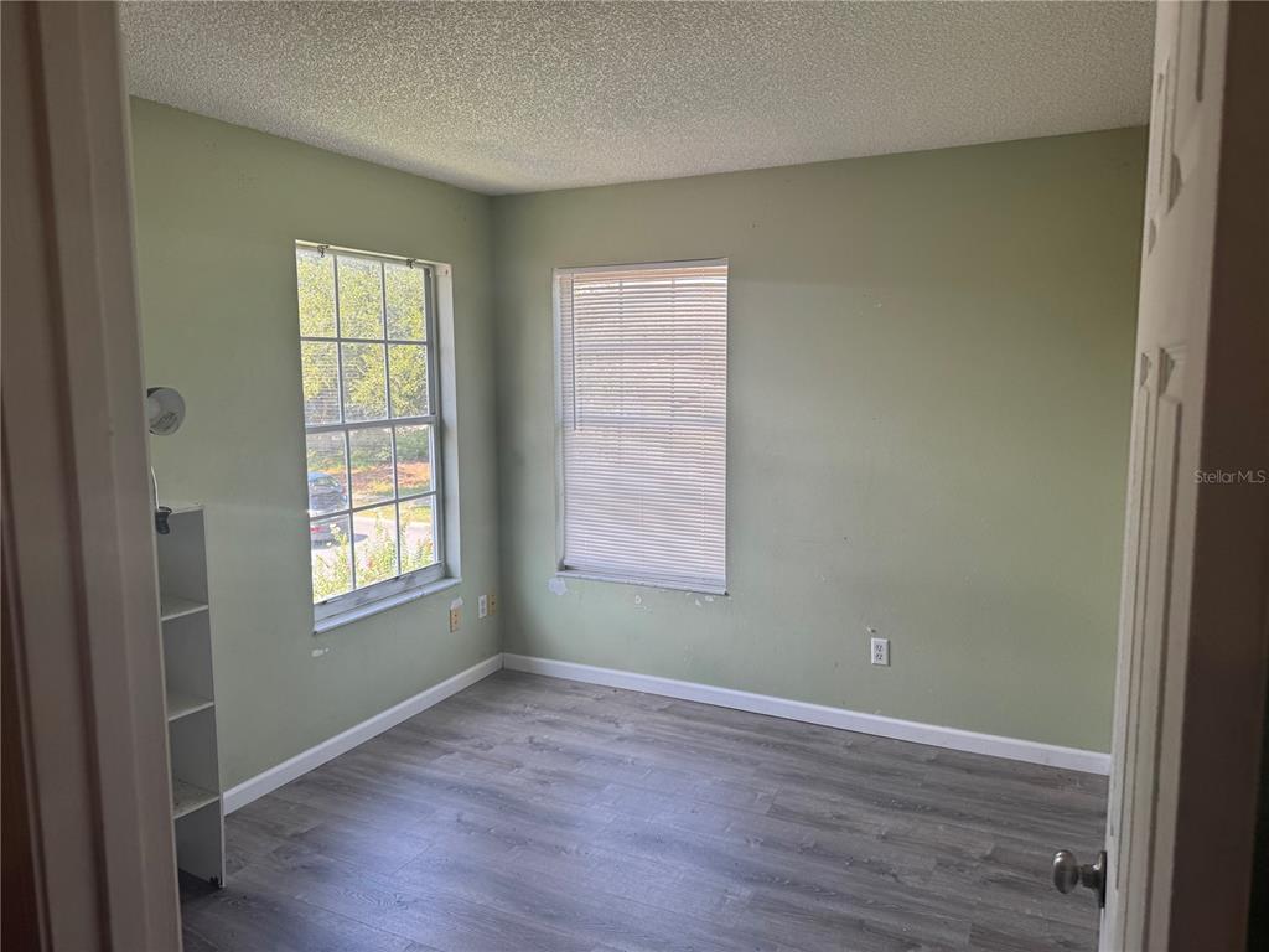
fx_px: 880
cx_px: 634
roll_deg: -0.2
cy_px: 476
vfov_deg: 56.8
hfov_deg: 71.6
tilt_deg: -7.1
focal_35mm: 24
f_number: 1.78
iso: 64
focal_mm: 6.76
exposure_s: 1/265
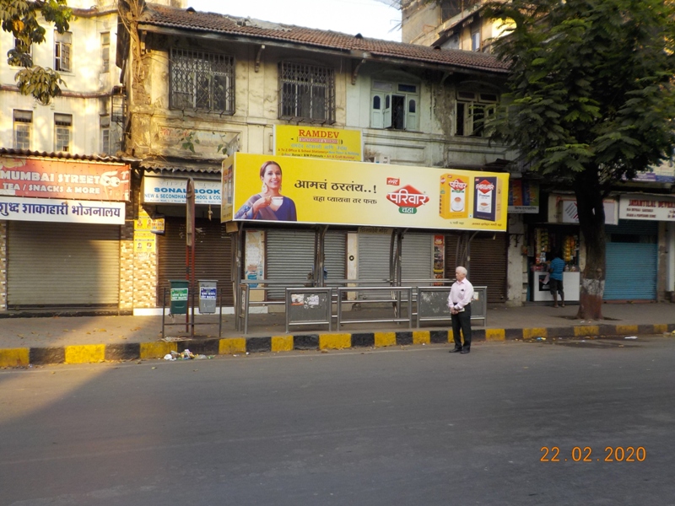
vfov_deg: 46.8
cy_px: 253
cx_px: 338
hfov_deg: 60.0
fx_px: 585
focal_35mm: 30
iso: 125
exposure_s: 1/200
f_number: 3.3
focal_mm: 4.1
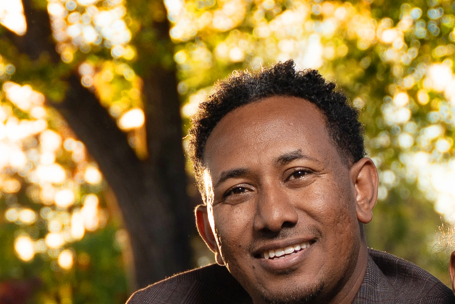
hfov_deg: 10.6
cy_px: 321
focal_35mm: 194
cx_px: 48
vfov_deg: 7.1
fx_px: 2450
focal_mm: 35.7
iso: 200
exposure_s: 1/400
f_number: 2.8
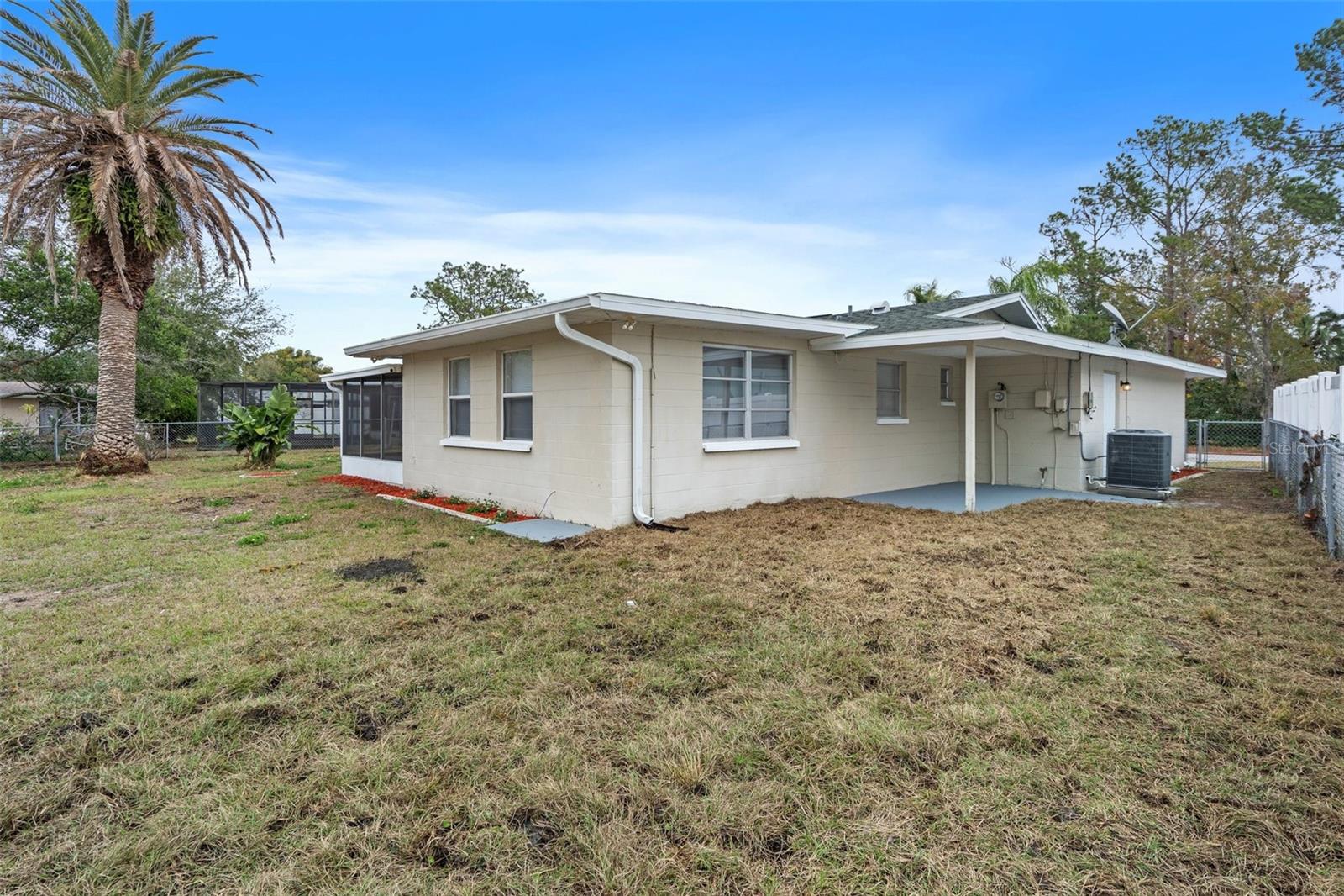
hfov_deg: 90.0
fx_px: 672
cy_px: 448
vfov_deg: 67.4
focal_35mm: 18
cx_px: 672
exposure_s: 1/125
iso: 400
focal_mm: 18
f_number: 8
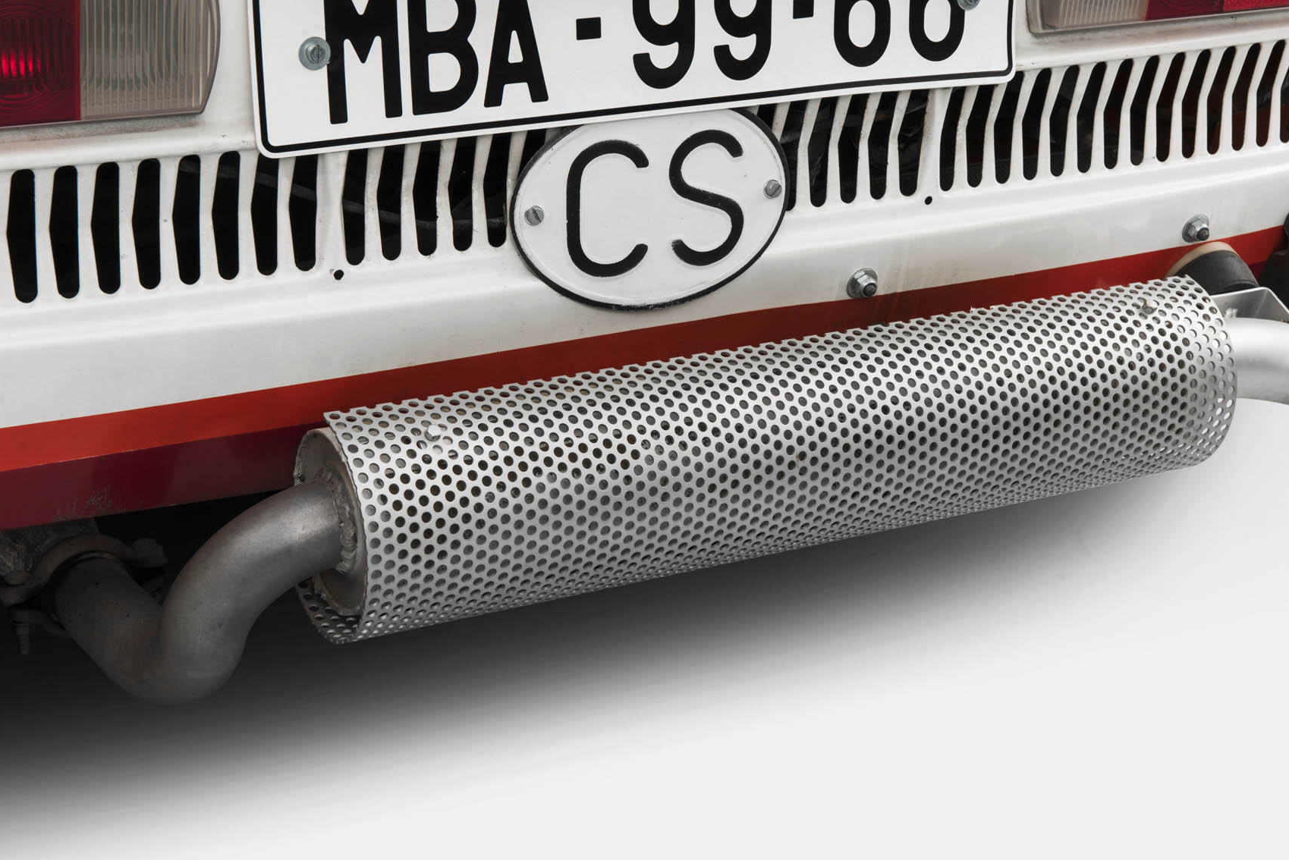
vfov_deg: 19.5
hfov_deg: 28.8
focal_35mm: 70
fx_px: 2507
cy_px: 436
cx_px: 714
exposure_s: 1
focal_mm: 62
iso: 100
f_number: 14
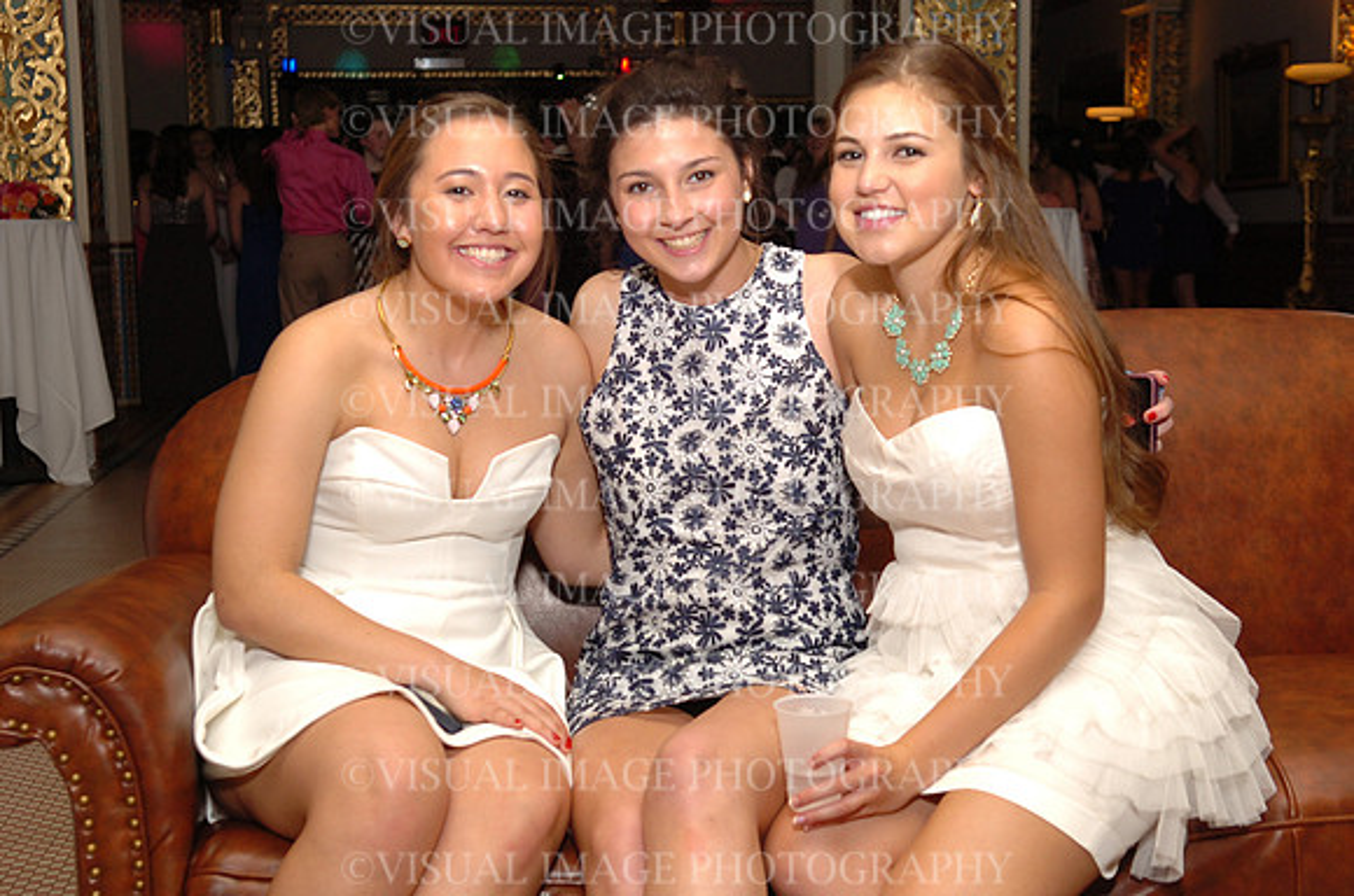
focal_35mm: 52
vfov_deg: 25.6
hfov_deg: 37.9
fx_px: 1970
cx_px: 677
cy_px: 448
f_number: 4
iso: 400
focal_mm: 35
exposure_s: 1/60
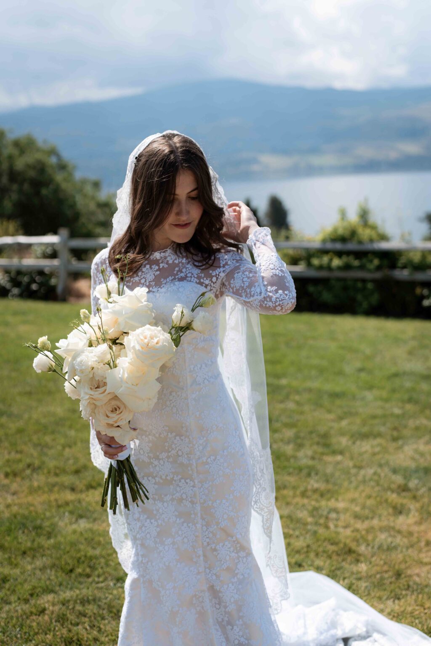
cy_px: 323
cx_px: 216
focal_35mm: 50
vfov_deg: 39.6
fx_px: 898
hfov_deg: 27.0
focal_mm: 50
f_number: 2.8
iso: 100
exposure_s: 1/2500
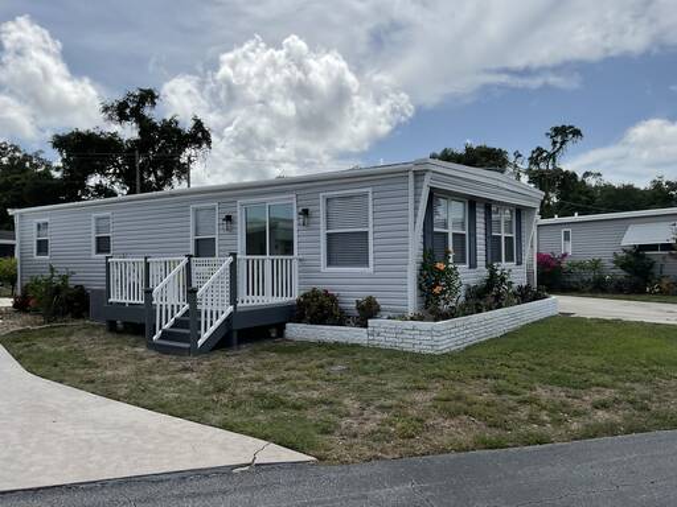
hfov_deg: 61.7
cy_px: 254
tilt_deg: +0.1
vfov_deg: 48.2
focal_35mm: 29
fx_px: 567
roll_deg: -0.8
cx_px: 338
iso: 16
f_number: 1.8
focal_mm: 3
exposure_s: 1/4065
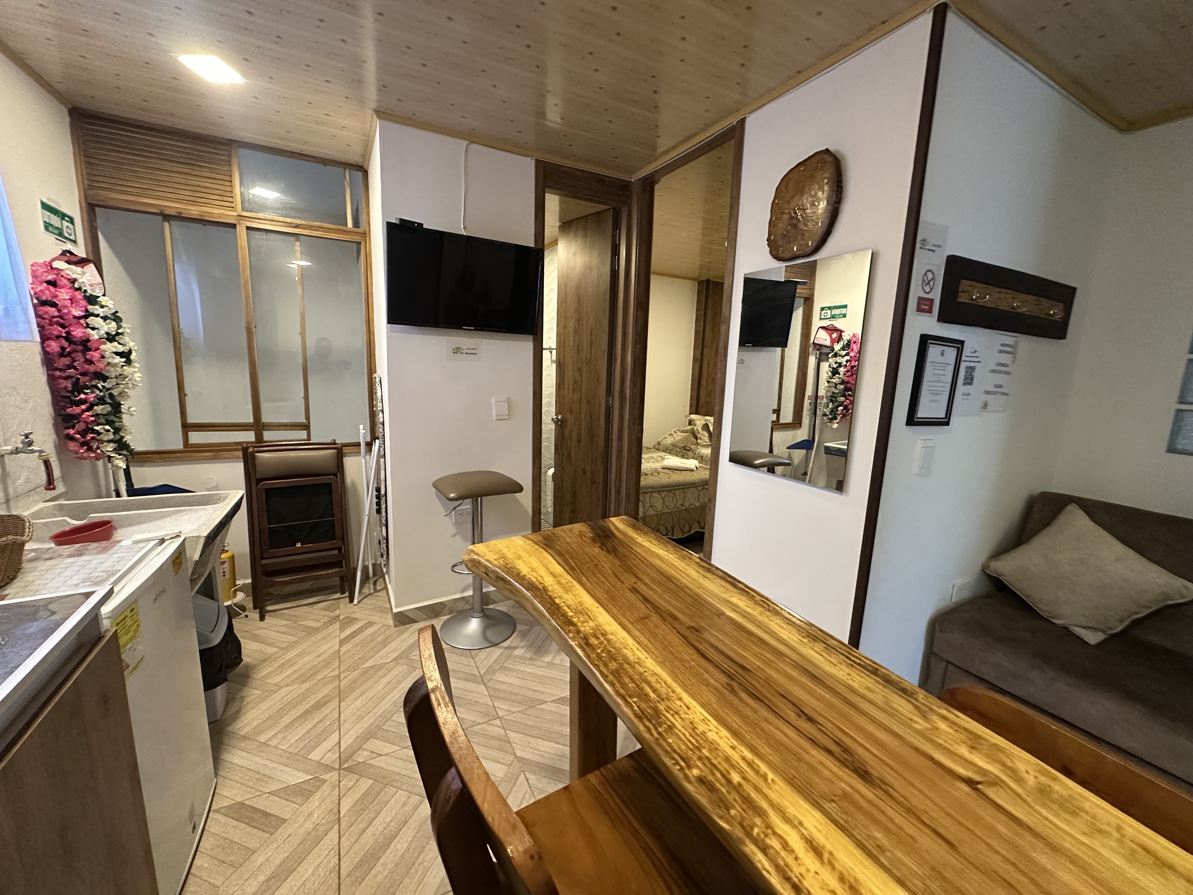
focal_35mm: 14
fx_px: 482
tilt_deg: -10.1
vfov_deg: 85.7
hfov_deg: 102.1
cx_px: 596
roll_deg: -3.0
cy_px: 448
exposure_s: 1/60
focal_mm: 2.22
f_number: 2.2
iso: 500
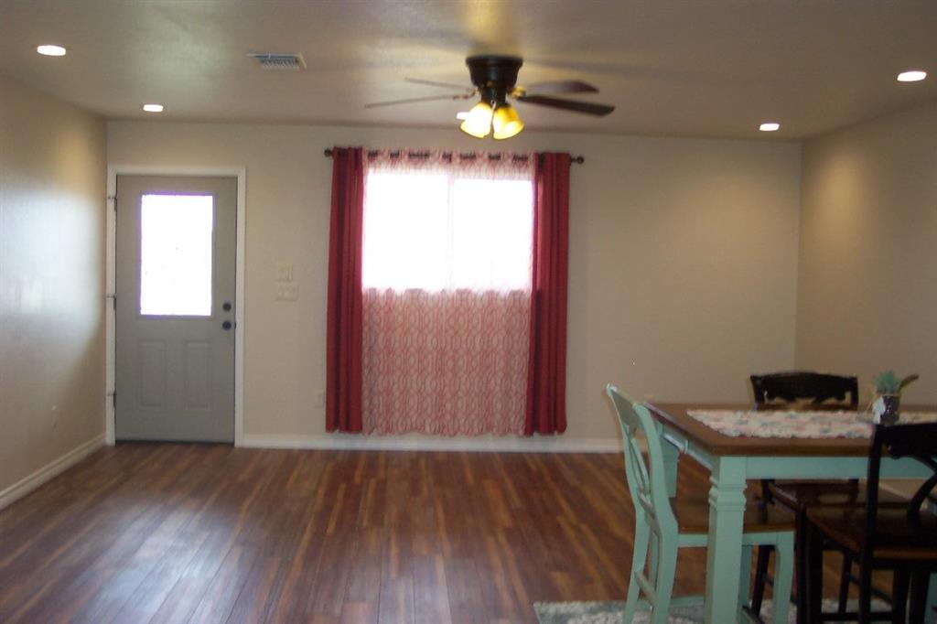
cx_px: 468
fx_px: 989
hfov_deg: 50.7
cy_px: 312
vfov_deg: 35.0
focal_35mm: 38
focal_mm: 8
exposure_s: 1/60
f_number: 2.8
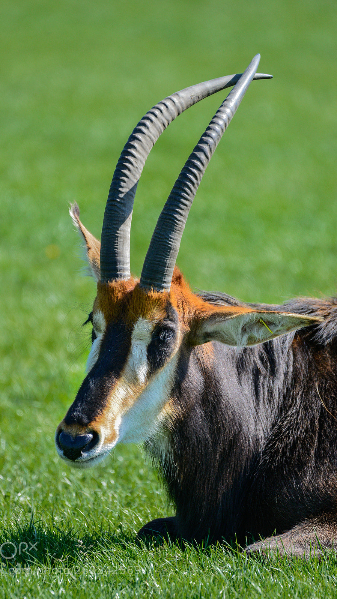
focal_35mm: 630
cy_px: 300
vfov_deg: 3.4
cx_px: 145
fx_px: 10011
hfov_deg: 1.9
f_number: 6.3
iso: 1000
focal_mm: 600
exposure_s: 1/1000
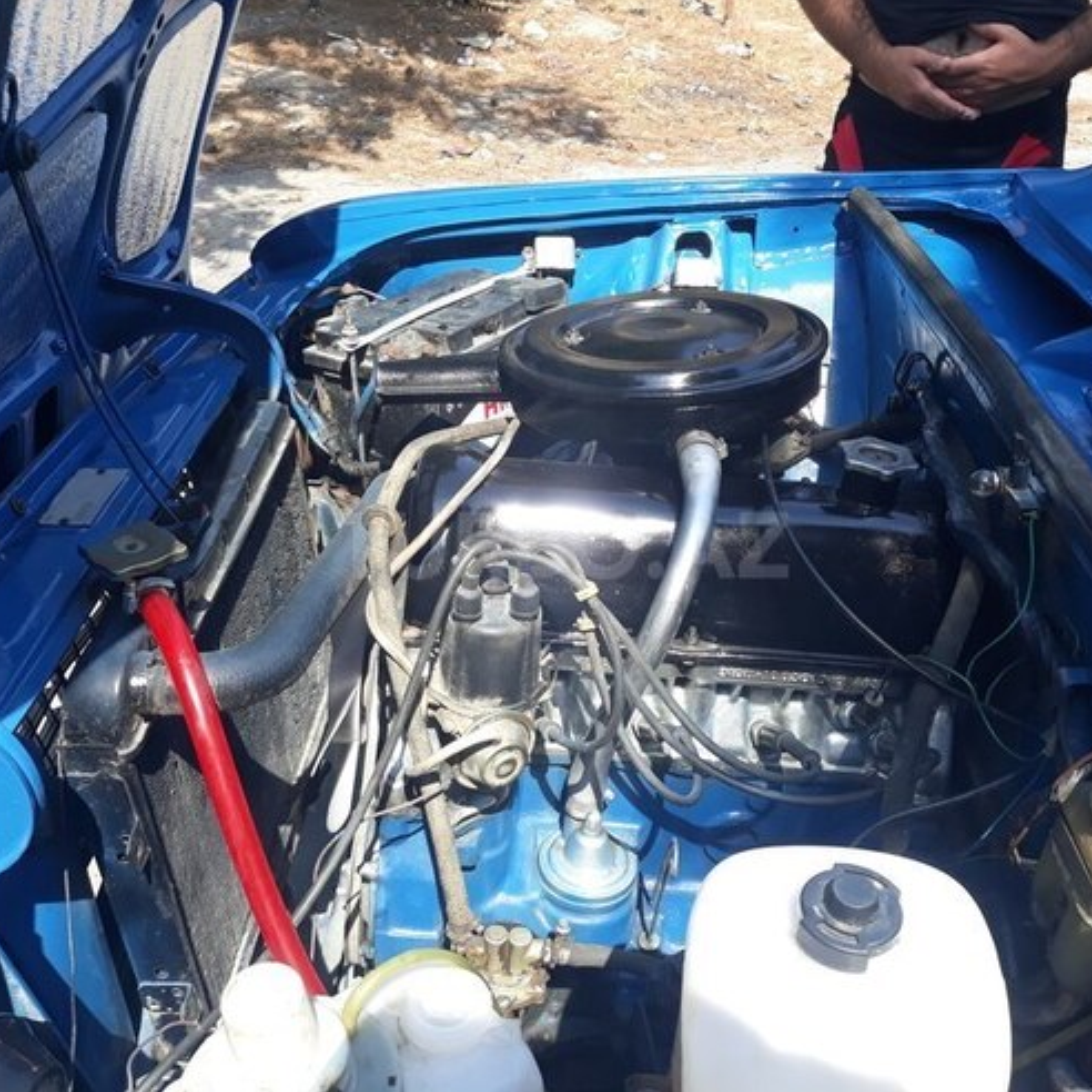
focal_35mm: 32
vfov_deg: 51.1
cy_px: 545
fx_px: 1142
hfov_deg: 51.1
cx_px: 562
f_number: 1.7
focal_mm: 3.71
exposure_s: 1/617
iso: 40
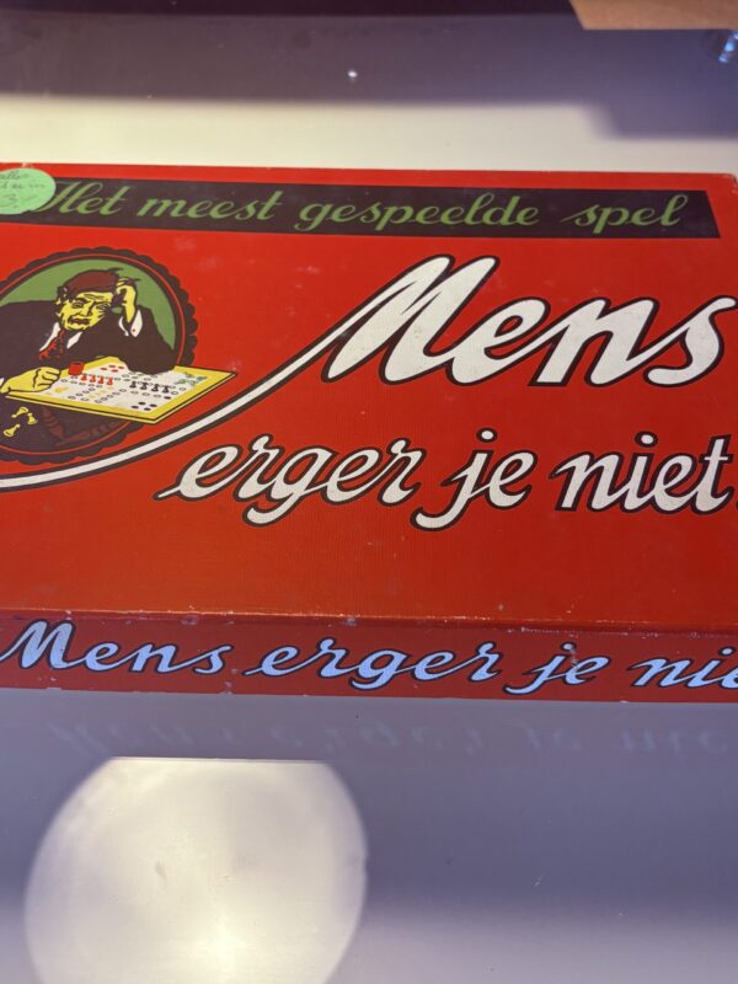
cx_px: 369
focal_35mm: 26
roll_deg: -0.8
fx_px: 739
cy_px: 492
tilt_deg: -43.8
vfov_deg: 67.3
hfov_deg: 53.1
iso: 160
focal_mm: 5.96
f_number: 1.6
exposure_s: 1/100
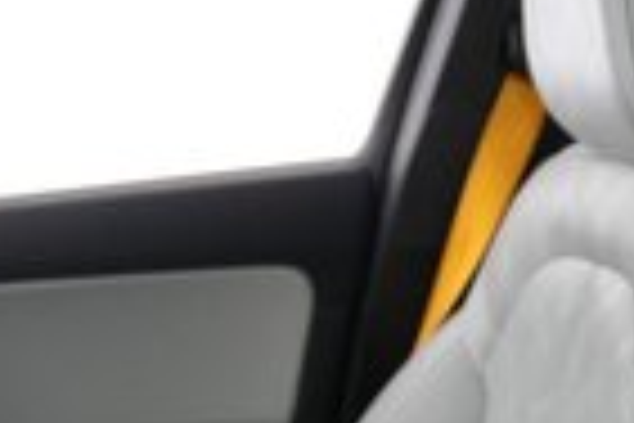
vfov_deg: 17.2
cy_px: 454
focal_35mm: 77
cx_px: 800
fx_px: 1356
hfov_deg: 23.6
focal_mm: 17
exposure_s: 1/100
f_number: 2.8
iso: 8000
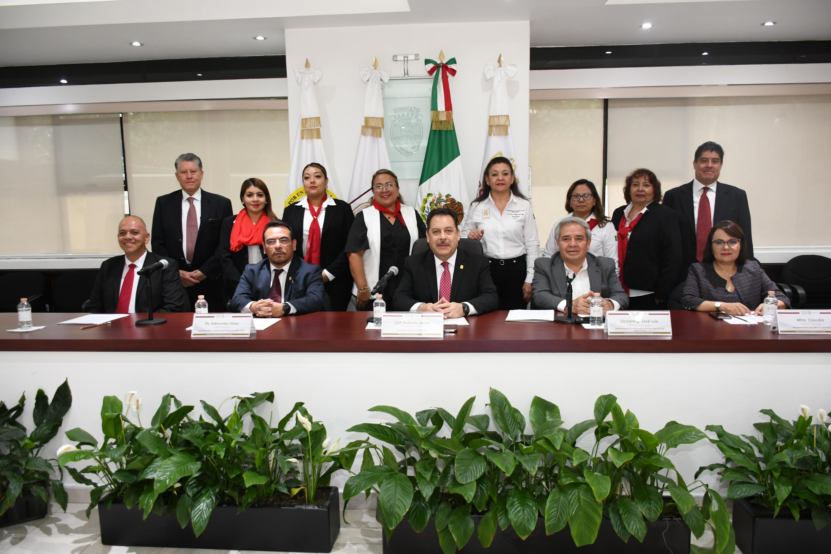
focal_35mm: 27
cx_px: 416
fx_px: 623
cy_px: 277
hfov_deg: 67.4
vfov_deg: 47.9
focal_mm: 18
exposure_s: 1/100
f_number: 3.5
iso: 1250
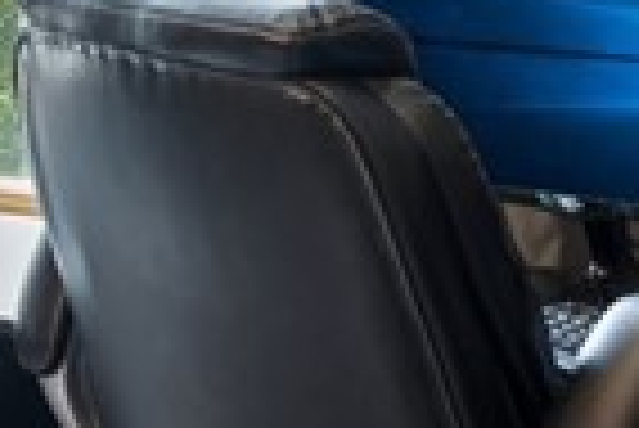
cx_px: -765
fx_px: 1901
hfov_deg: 14.5
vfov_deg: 12.2
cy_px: -237
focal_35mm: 107
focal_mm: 14
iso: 200
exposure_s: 1/15
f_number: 2.8
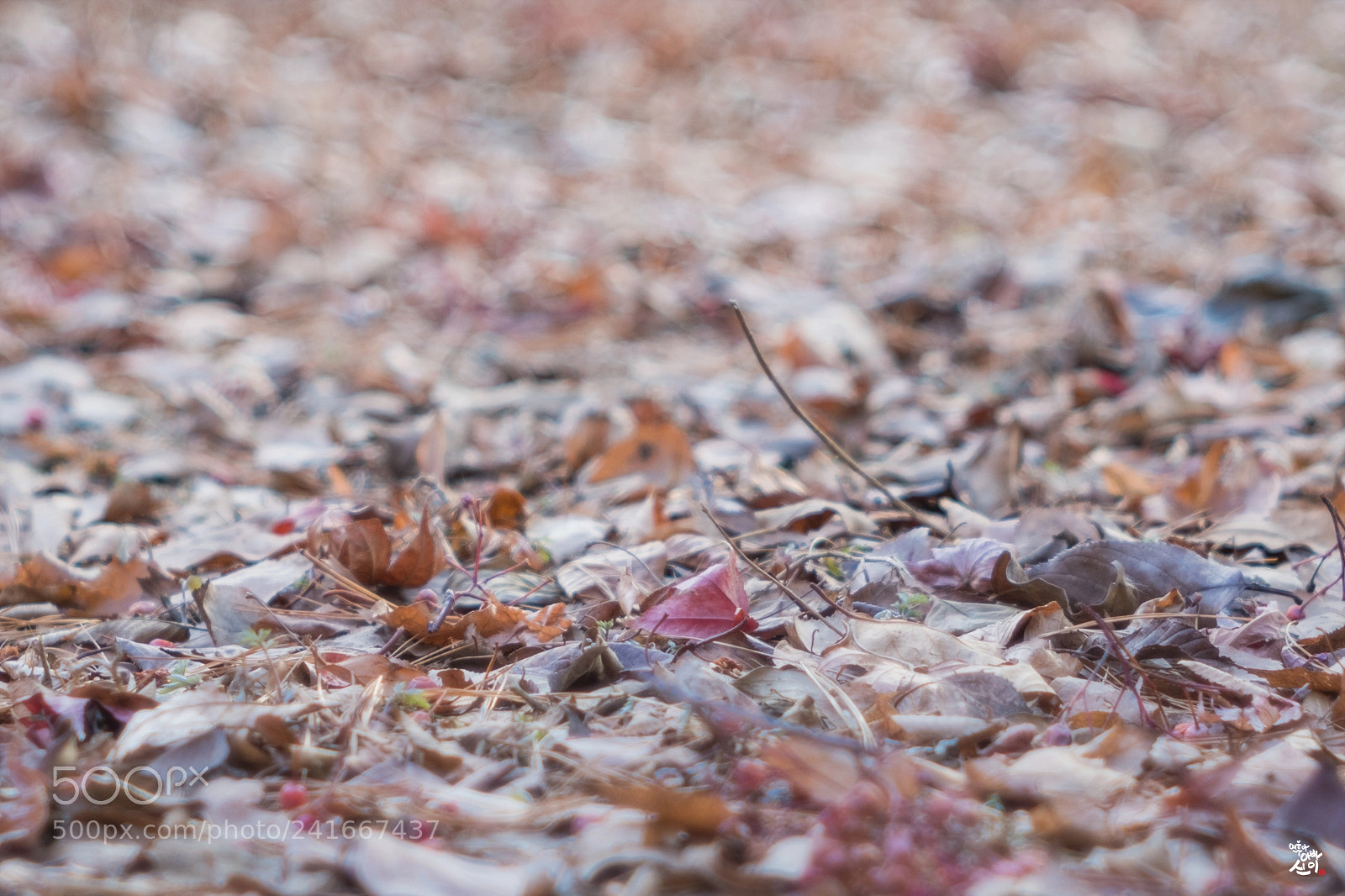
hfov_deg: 50.7
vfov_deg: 35.0
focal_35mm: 38
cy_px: 448
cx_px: 672
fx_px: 1419
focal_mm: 25
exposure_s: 1/125
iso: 500
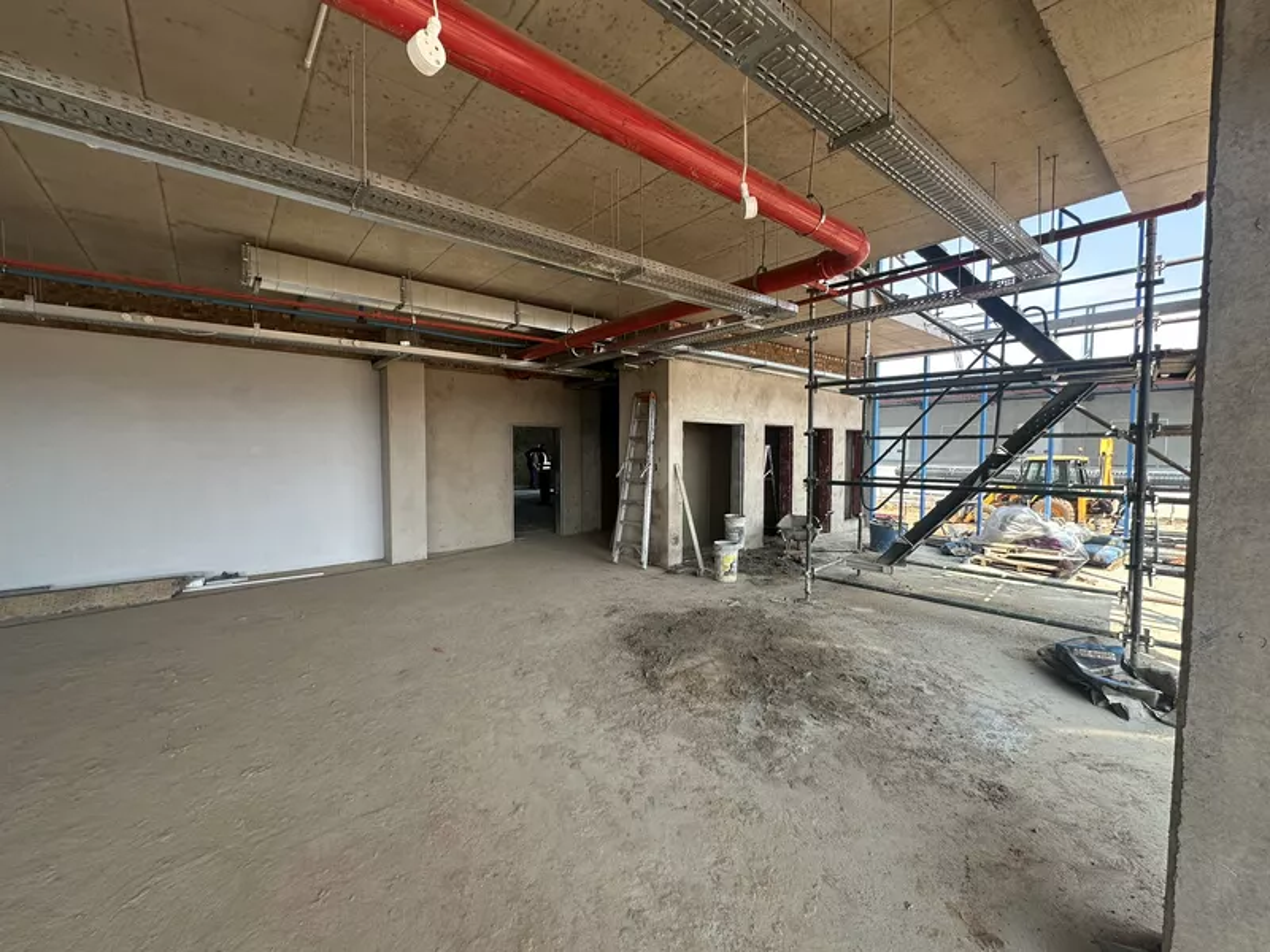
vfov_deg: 85.7
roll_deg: +1.1
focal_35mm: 14
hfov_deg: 102.1
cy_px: 476
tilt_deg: -3.1
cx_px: 635
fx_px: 514
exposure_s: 1/209
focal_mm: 2.22
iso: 40
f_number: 2.2
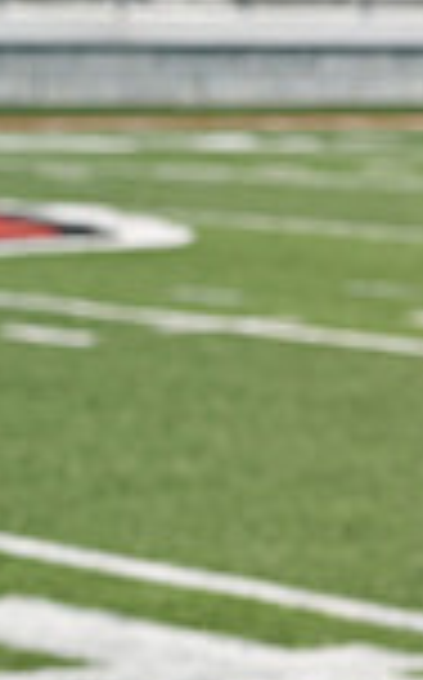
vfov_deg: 7.7
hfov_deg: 4.6
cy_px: 142
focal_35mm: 274
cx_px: 1152
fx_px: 5068
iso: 125
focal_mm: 70
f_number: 6.3
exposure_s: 1/640
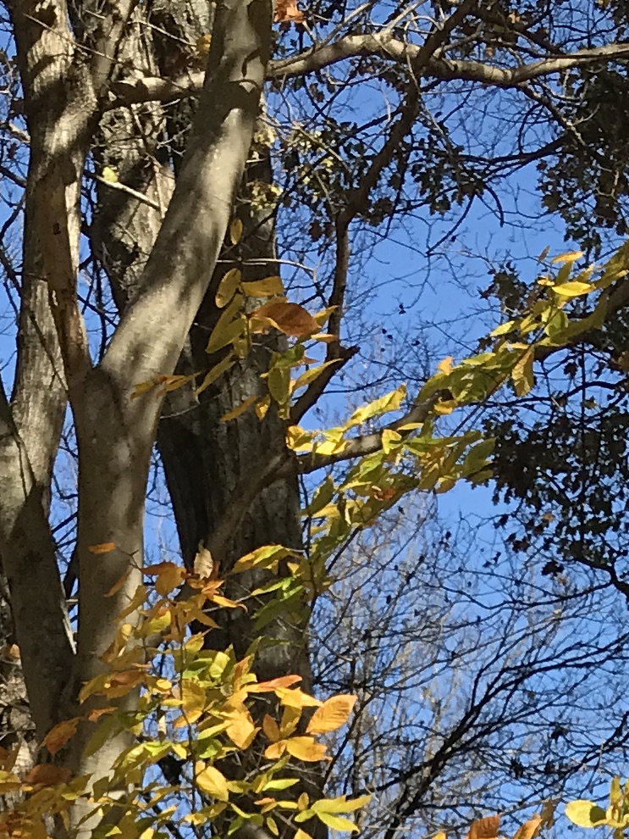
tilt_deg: +1.8
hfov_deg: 12.9
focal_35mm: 114
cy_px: 1638
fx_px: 2761
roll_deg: -0.7
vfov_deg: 14.5
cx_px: 20
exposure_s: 1/1368
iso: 20
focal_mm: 3.99
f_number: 1.8
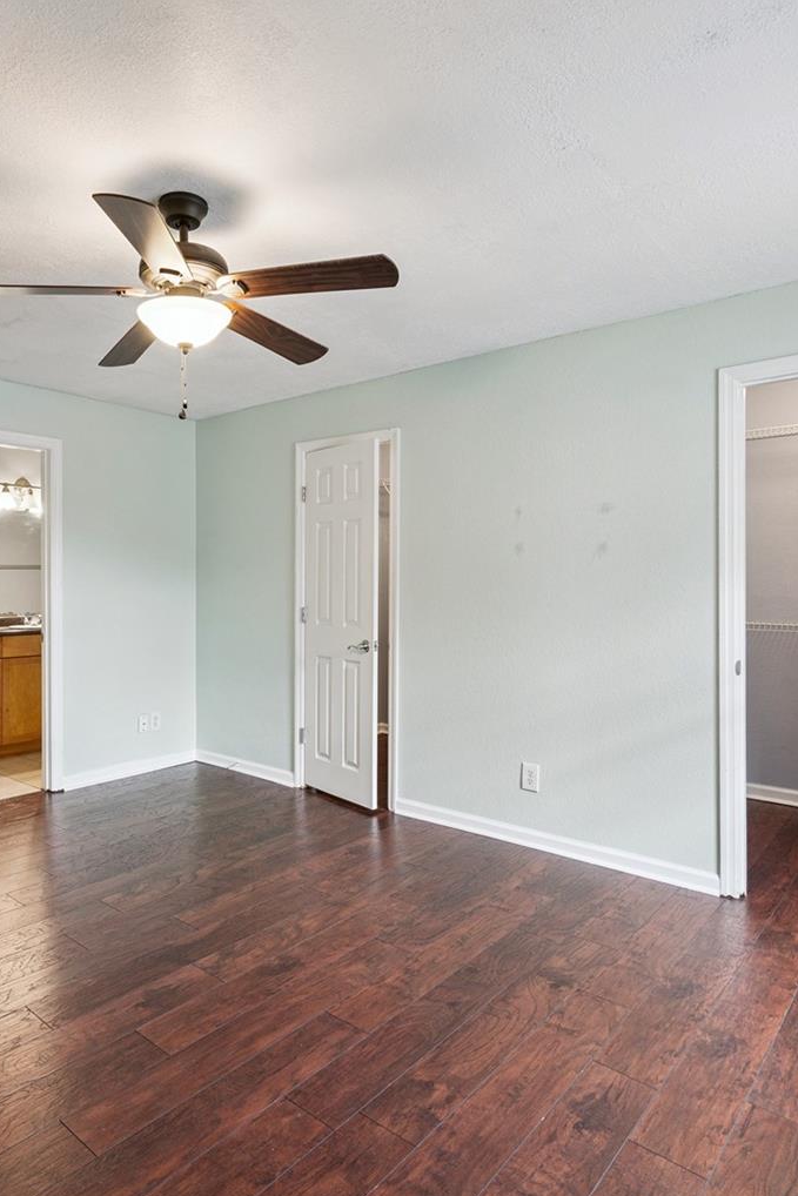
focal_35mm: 22
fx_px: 731
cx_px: 274
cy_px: 587
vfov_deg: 78.6
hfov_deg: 56.2
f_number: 9
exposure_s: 1/2.5
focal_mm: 14
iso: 200
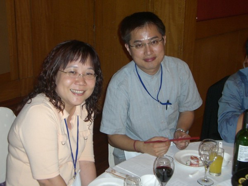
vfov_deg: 26.6
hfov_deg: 34.9
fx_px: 394
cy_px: 93
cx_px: 124
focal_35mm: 55
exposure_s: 1/60
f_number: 3.3
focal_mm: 9
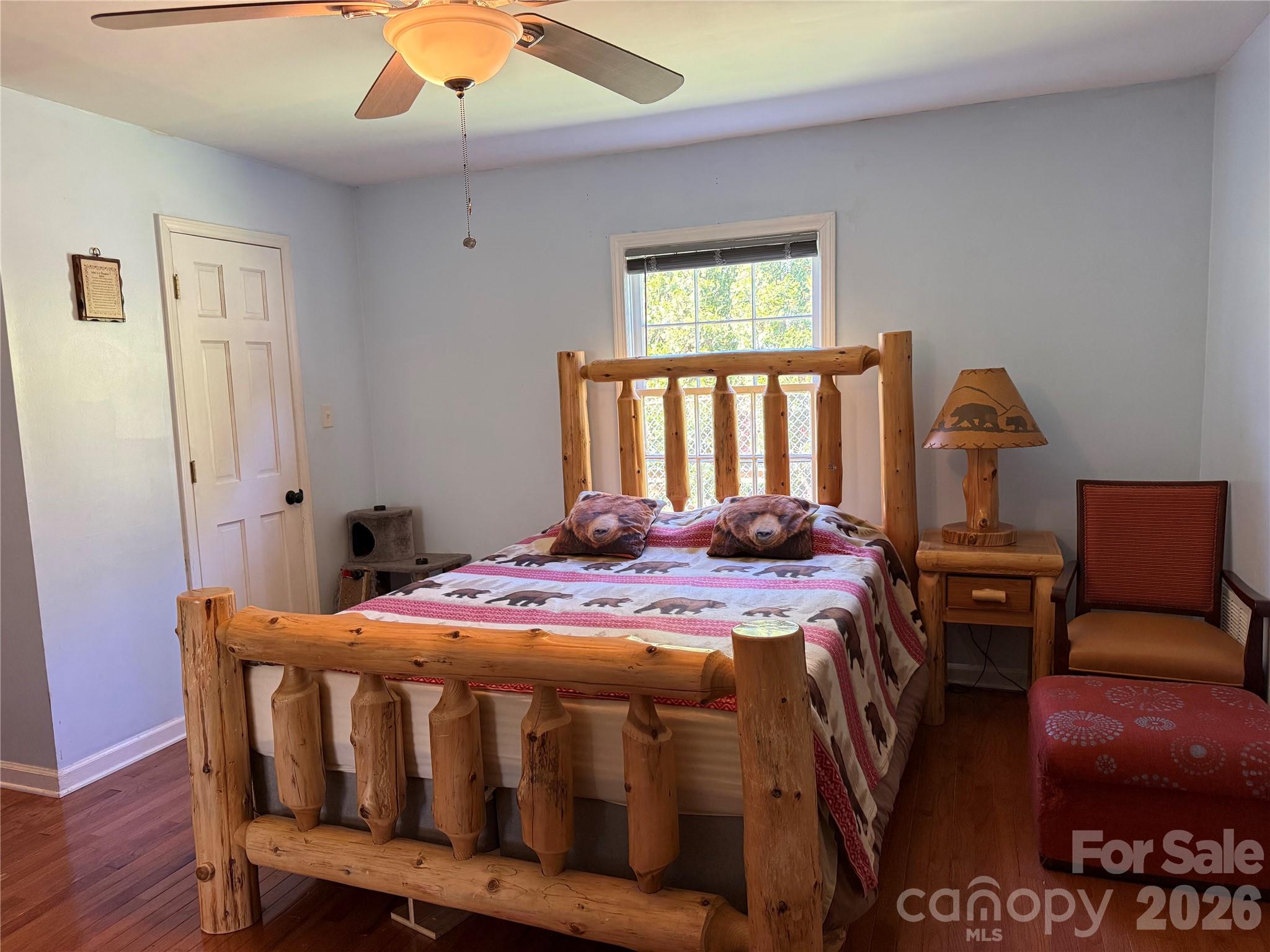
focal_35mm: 24
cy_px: 476
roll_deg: +2.4
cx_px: 635
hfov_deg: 71.6
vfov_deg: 56.8
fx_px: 881
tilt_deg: -6.6
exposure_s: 1/60
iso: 320
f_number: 1.78
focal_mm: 6.76
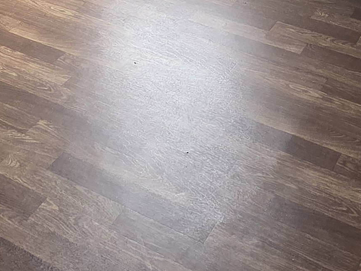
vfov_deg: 18.5
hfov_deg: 31.6
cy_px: -229
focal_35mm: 60
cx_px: 269
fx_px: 626
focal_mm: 2.2
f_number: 2.2
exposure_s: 1/120
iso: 125
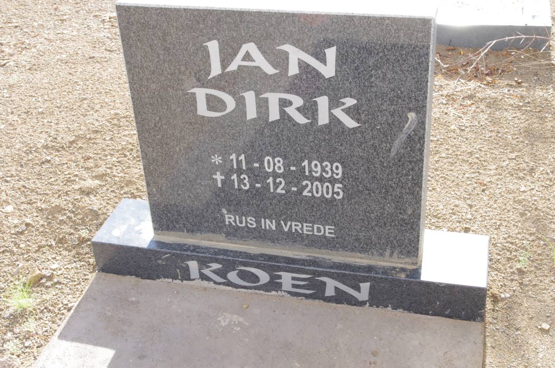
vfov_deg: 27.5
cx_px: 278
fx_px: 754
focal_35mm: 49
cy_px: 184
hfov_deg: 40.4
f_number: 11
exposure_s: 1/125
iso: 800
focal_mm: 32.5
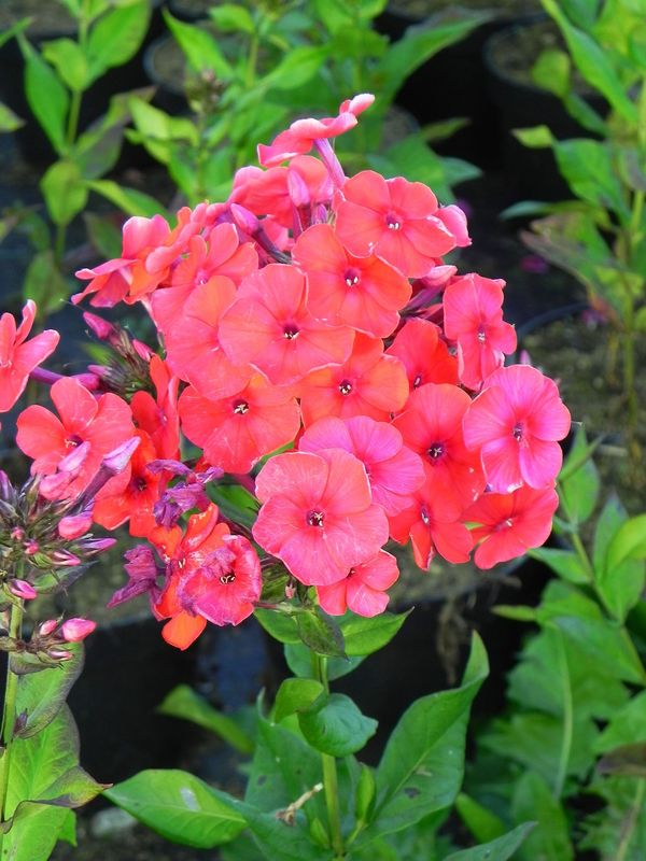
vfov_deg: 20.7
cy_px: 430
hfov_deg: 15.6
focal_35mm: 95
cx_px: 323
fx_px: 2364
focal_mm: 16.9
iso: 160
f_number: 4.5
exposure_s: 1/40
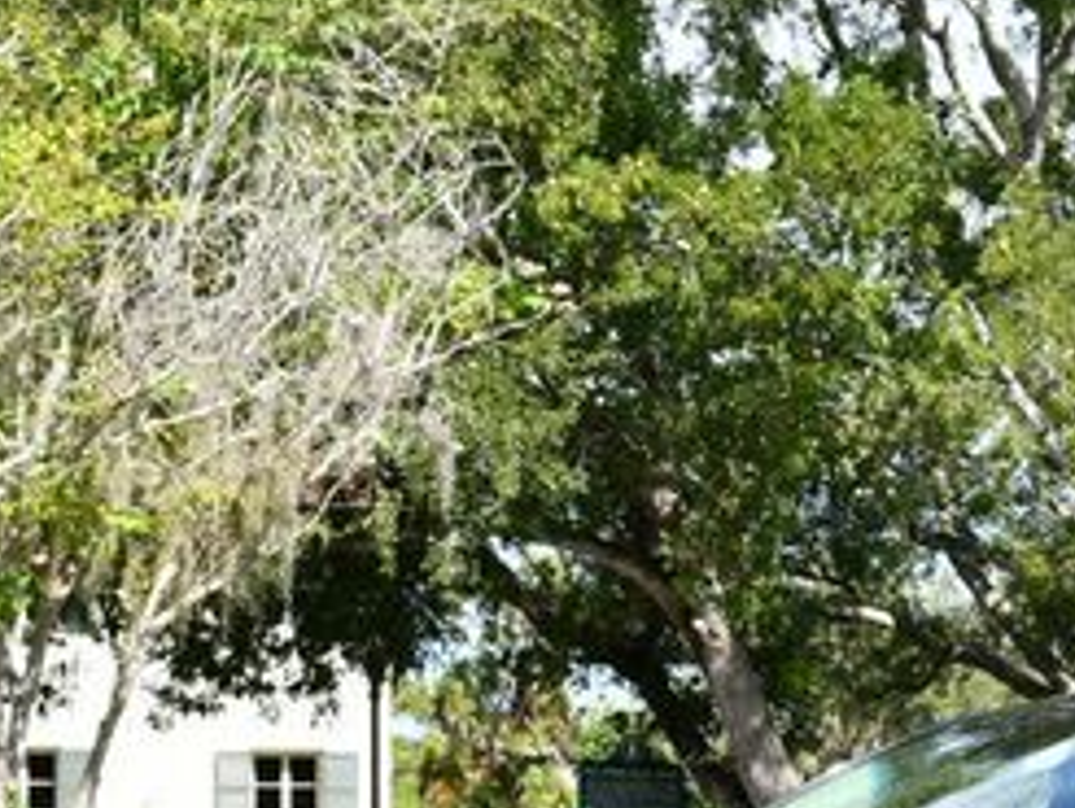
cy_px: 878
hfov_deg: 17.4
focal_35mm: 110
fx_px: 3419
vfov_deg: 13.2
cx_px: 1079
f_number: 8
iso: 200
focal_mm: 22
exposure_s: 1/250
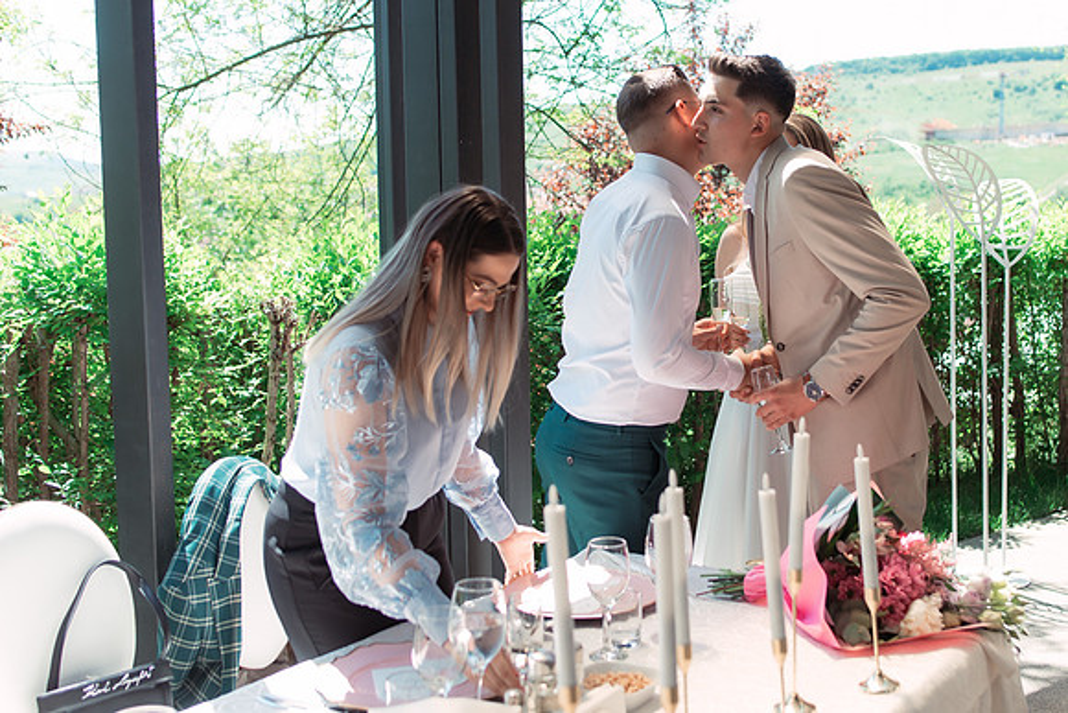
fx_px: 1329
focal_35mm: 45
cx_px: 676
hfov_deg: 43.4
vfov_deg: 30.0
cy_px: 308
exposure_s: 1/400
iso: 125
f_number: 3.2
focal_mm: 35
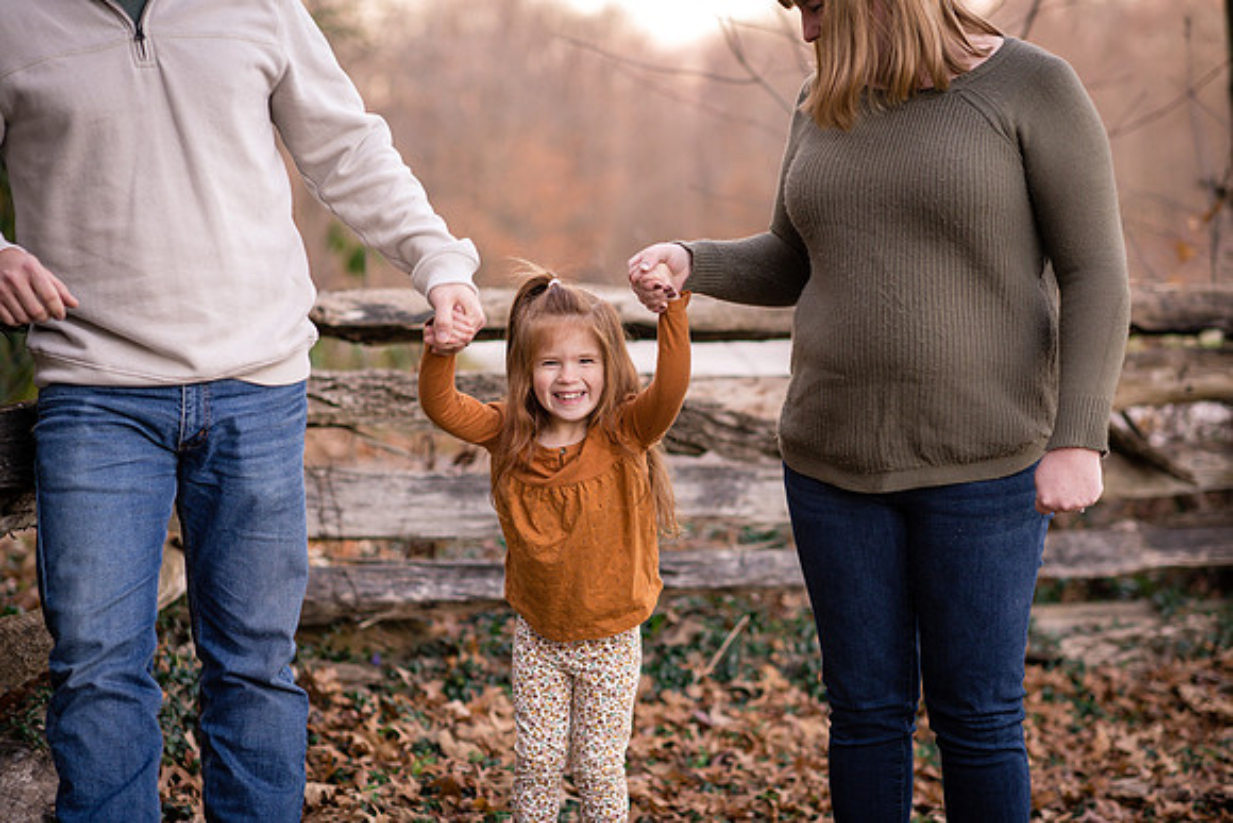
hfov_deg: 23.9
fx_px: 2912
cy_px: 412
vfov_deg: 16.1
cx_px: 616
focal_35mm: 85
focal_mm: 85
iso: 800
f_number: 2.5
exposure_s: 1/250
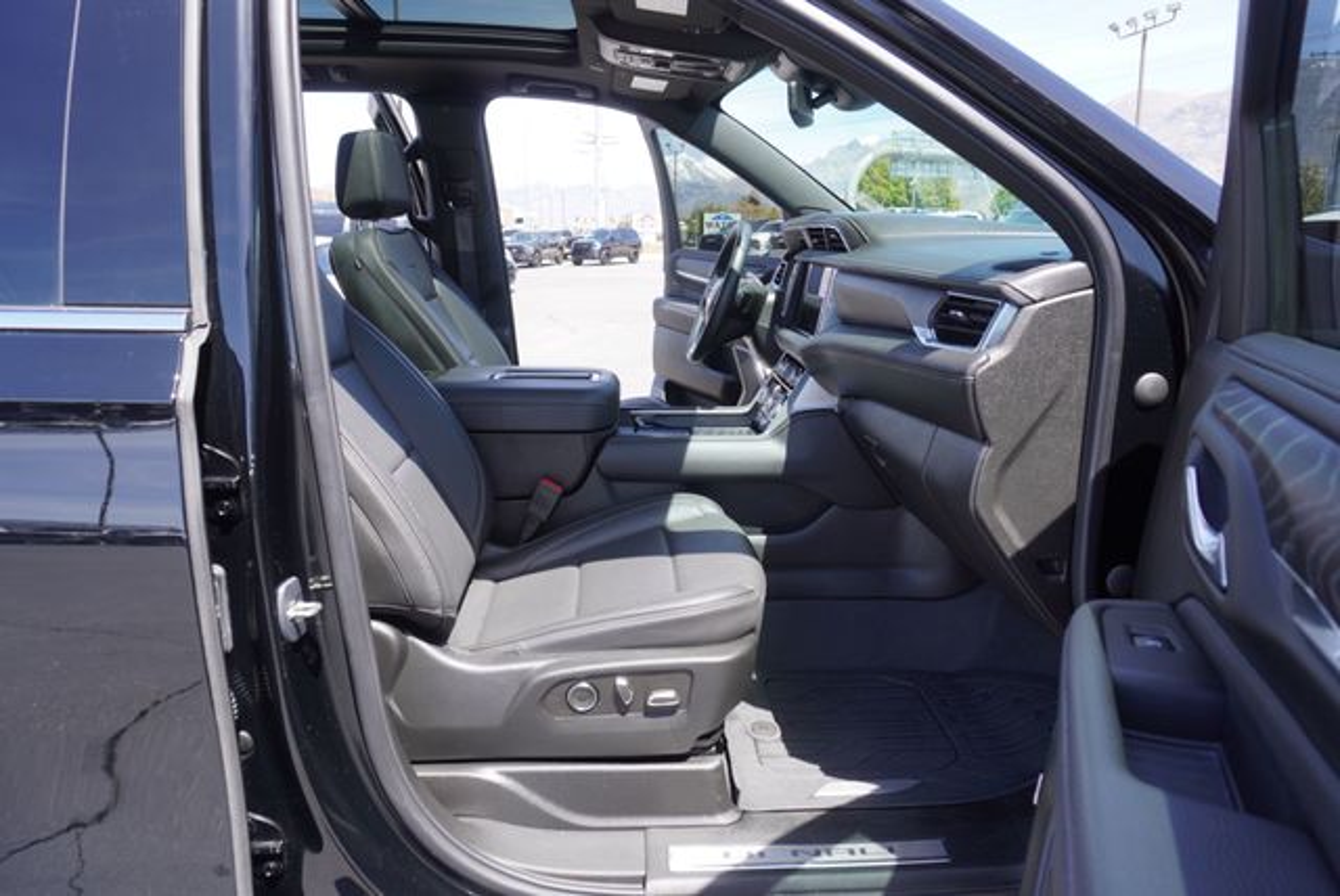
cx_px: 670
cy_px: 448
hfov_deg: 73.7
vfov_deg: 53.2
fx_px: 894
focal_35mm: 24
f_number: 5.6
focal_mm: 16
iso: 100
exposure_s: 1/125
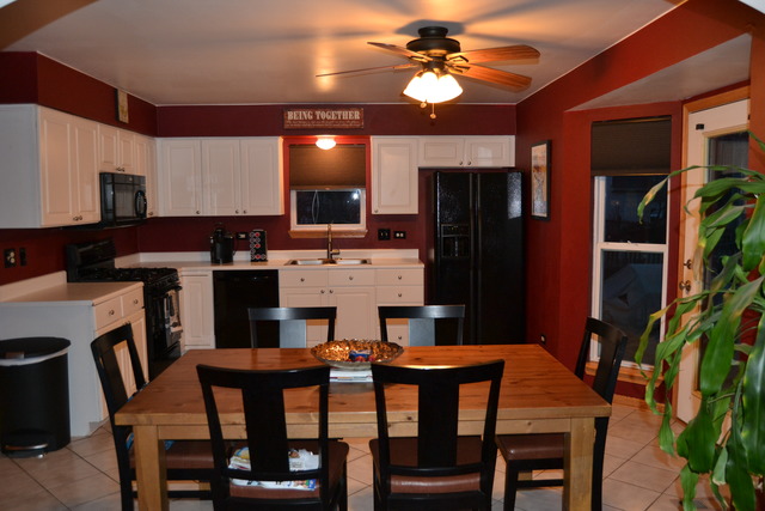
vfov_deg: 45.7
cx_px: 382
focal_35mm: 28
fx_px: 606
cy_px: 256
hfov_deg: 64.5
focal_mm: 19
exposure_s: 1/60
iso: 720
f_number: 3.5
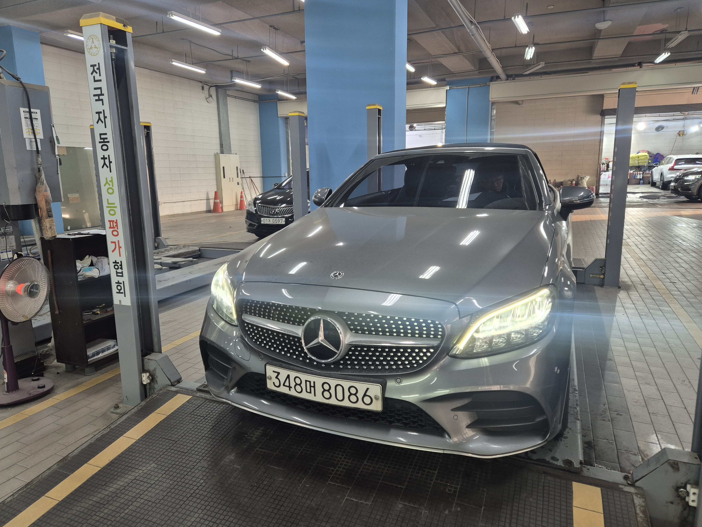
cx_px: 351
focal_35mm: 23
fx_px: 466
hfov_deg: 73.9
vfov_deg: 58.9
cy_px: 264
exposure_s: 1/50
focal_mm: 5.4
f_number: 1.8
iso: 160
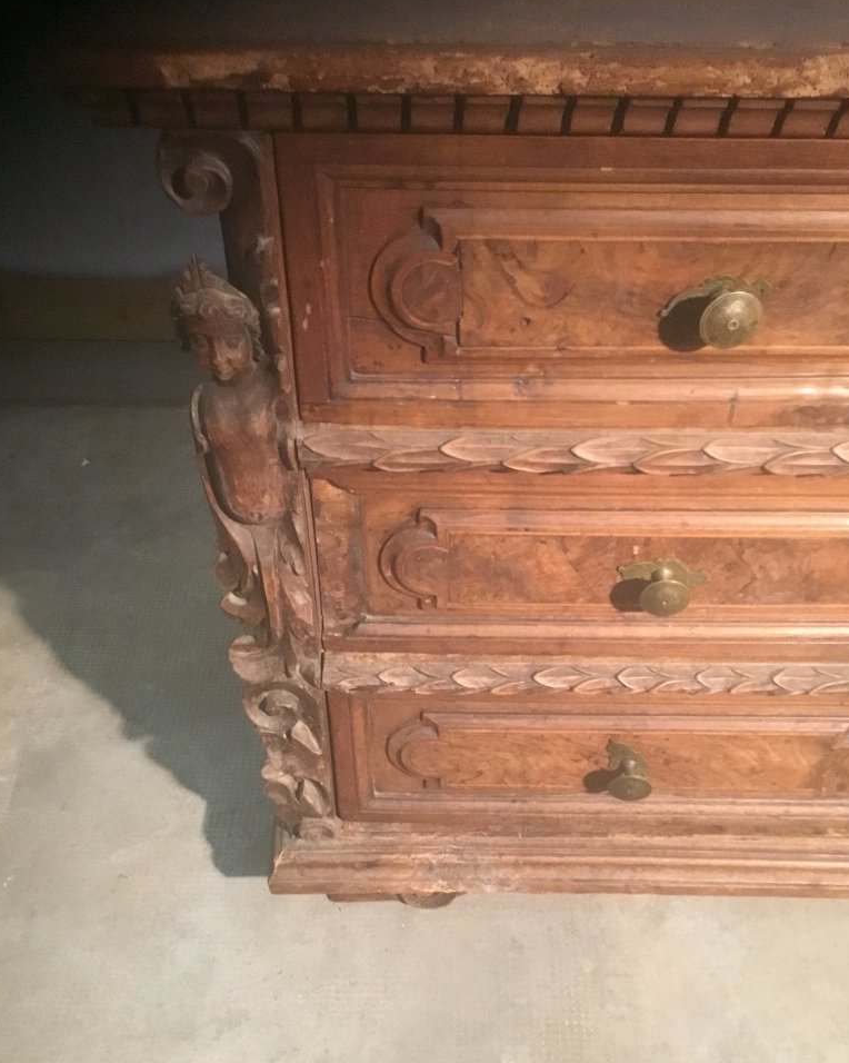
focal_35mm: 38
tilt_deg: -42.7
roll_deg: -2.5
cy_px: 636
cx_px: 458
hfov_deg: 39.1
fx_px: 1194
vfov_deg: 47.7
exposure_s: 1/17
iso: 250
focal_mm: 3.3
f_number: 2.4
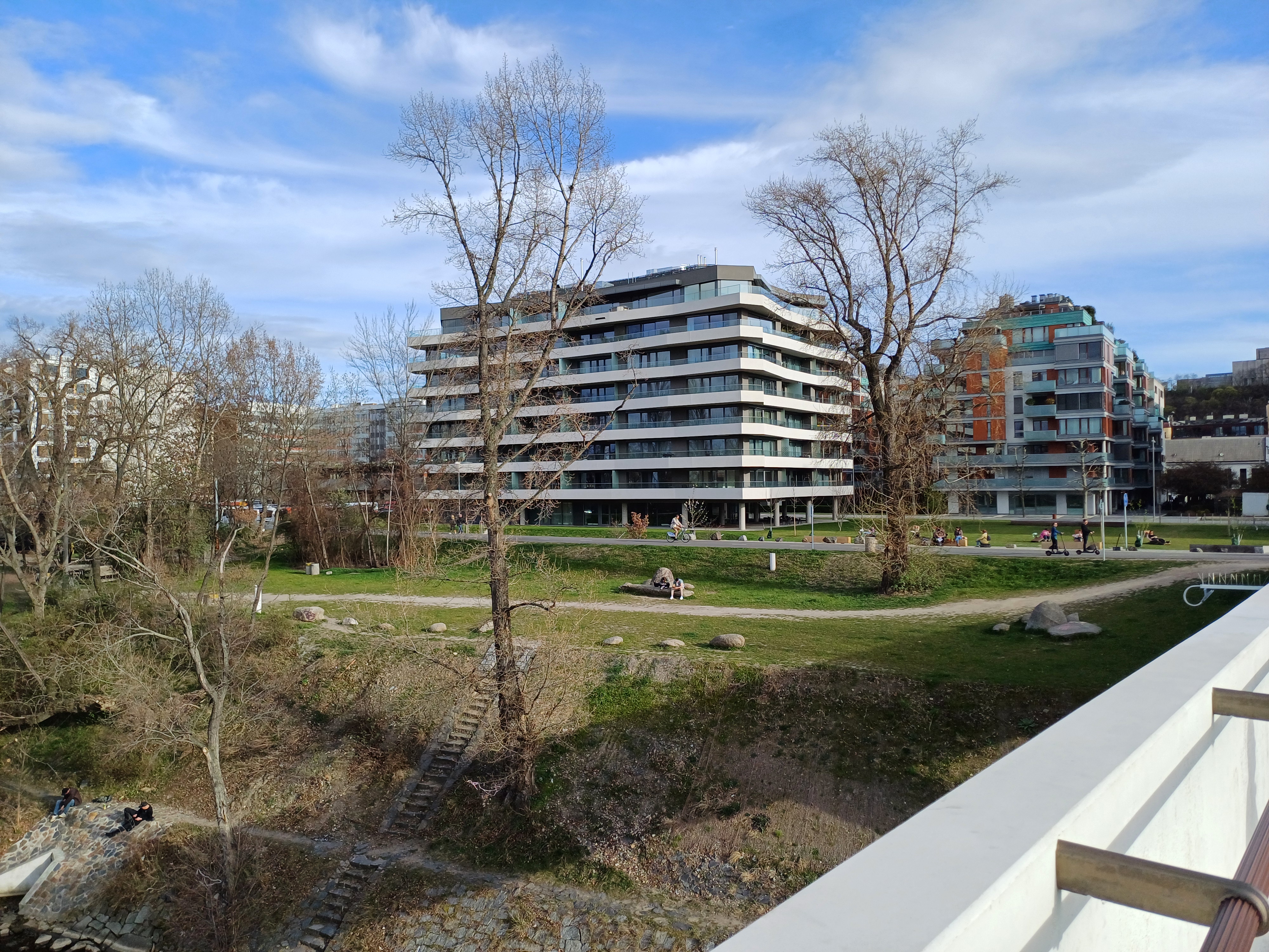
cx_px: 634
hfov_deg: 69.4
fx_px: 916
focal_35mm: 25
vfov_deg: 54.9
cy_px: 476
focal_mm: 4.65
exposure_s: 1/898
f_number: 1.8
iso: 50
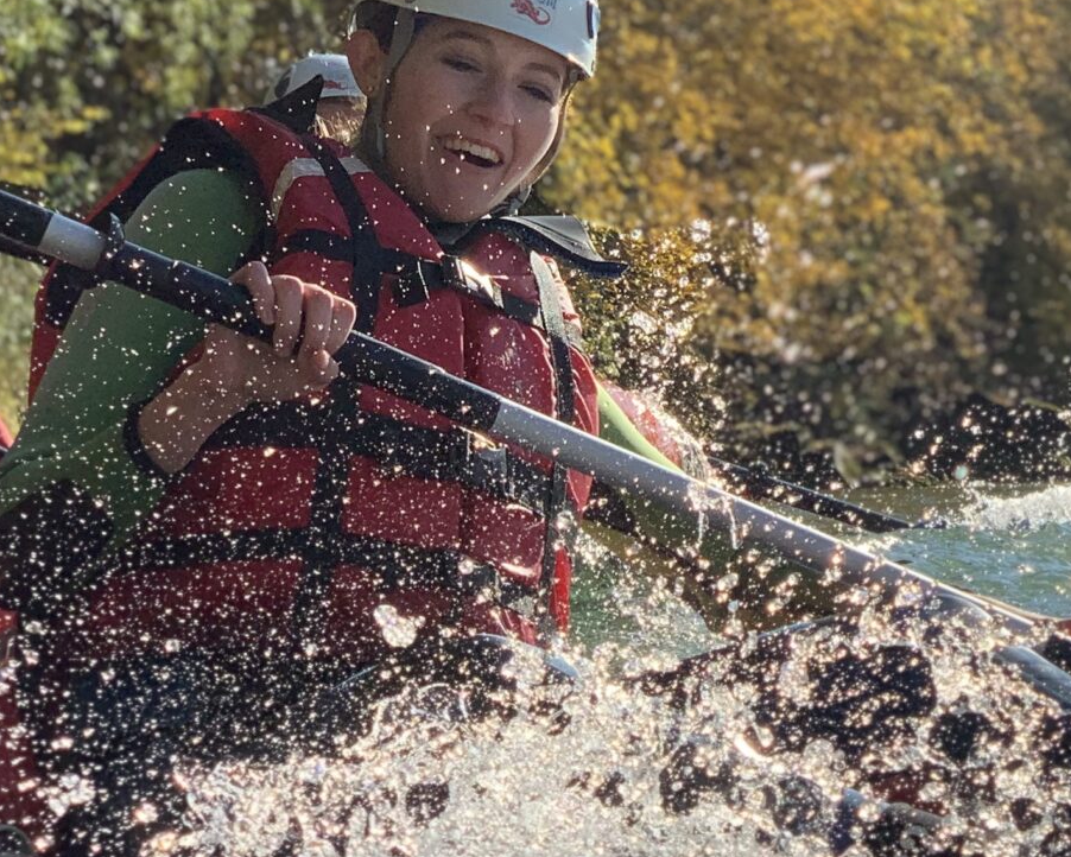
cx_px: 1190
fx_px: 4565
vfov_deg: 10.7
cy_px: 291
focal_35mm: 144
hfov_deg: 13.1
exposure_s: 1/1199
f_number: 2.4
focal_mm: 6
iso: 16
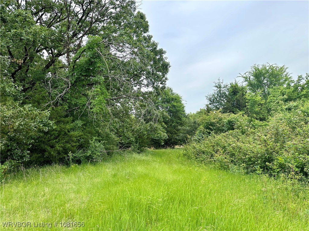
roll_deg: +3.5
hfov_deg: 71.6
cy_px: 116
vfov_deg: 56.8
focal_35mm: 24
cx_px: 154
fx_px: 214
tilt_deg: +3.7
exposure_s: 1/714
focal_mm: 6.86
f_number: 1.78
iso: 80
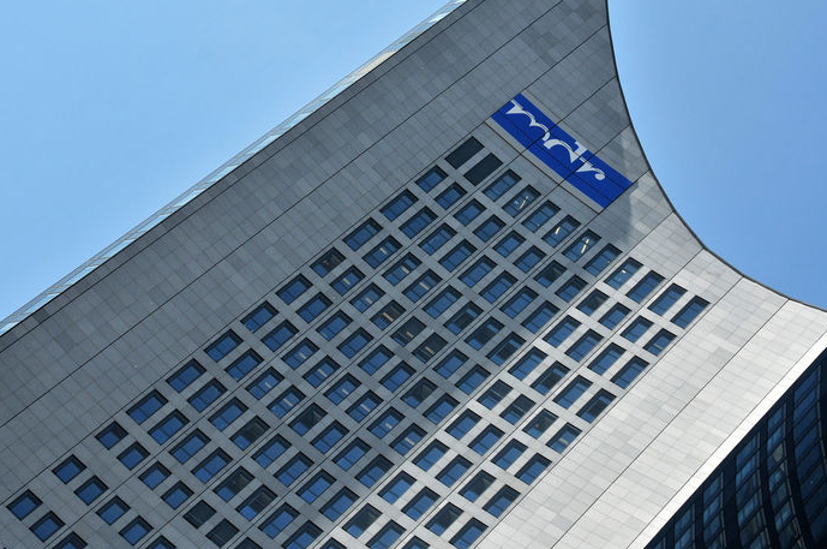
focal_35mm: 98
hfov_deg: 20.8
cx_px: 430
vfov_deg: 13.9
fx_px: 2248
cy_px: 210
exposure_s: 1/800
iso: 200
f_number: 8
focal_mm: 50
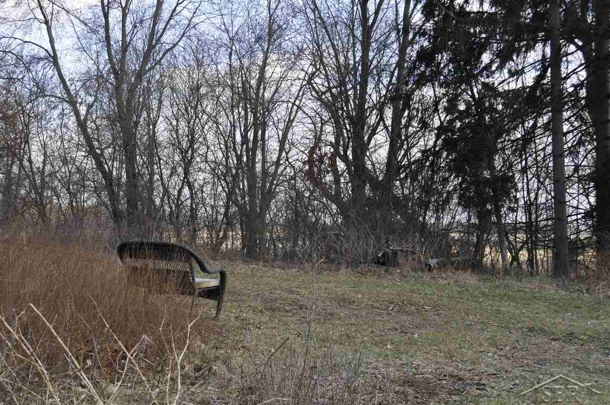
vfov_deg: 28.0
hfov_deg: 41.2
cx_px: 305
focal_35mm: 48
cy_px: 202
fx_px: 812
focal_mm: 32
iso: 200
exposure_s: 1/200
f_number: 7.1
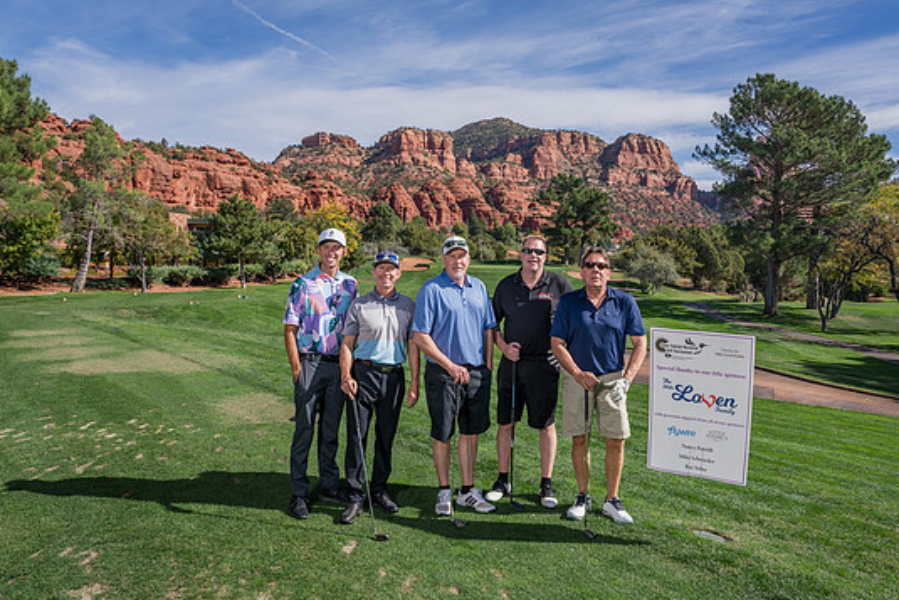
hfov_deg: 69.4
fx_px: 649
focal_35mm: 26
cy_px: 315
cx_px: 464
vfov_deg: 49.6
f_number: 4.5
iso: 250
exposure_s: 1/1250
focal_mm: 24
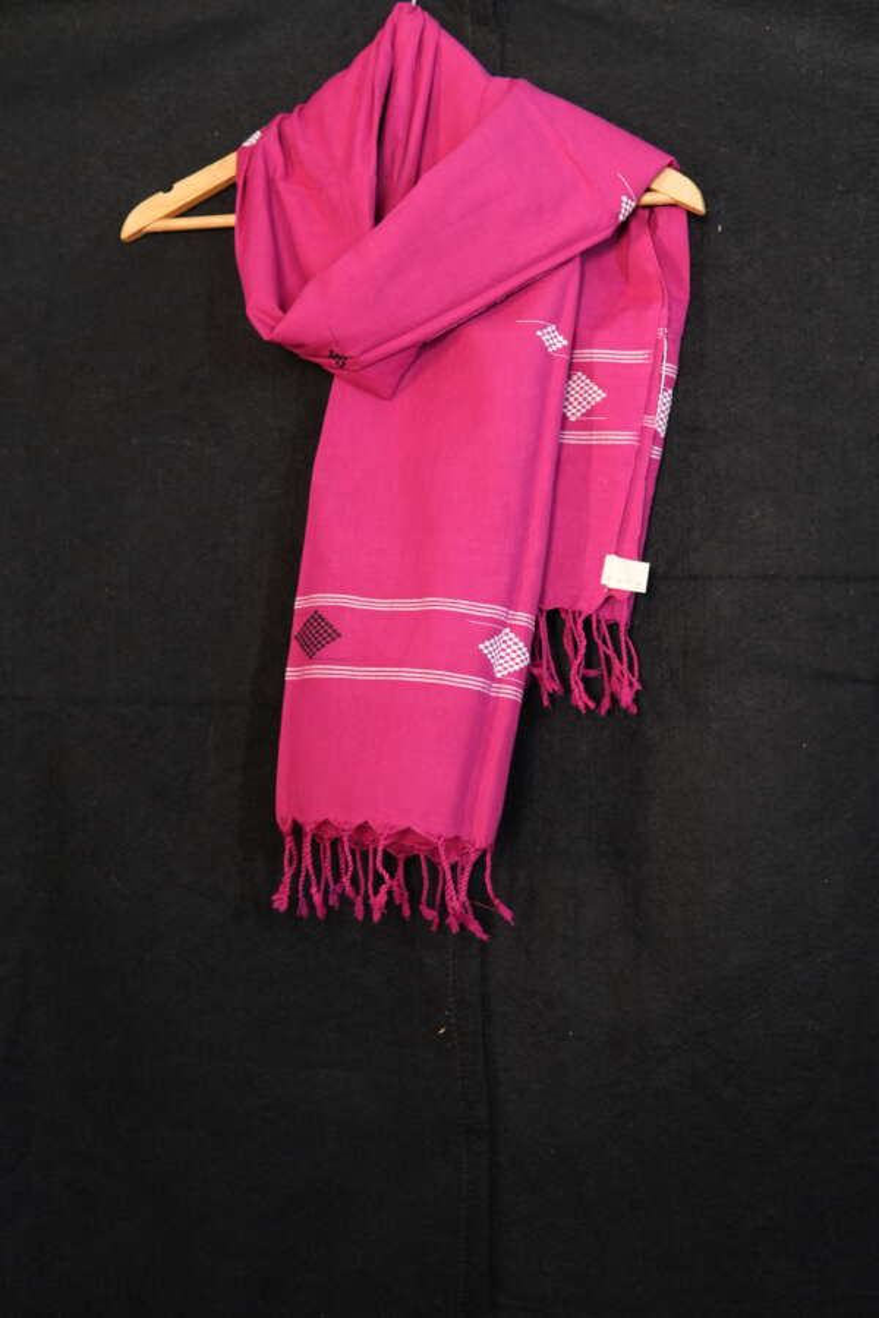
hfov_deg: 29.9
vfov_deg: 43.6
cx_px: 440
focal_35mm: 45
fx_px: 1648
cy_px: 659
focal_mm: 30
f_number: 2.8
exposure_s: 1/160
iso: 2000
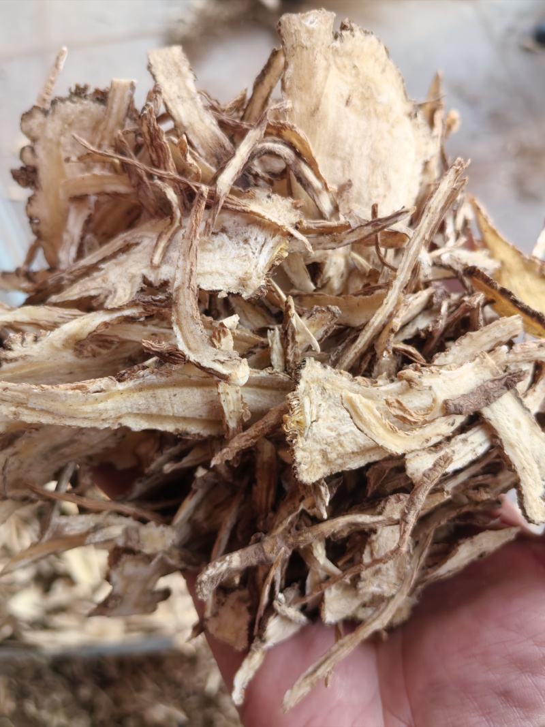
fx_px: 567
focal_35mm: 27
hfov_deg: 51.3
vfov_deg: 65.3
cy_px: 364
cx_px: 272
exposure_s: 1/1000
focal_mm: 5.72
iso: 100
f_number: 2
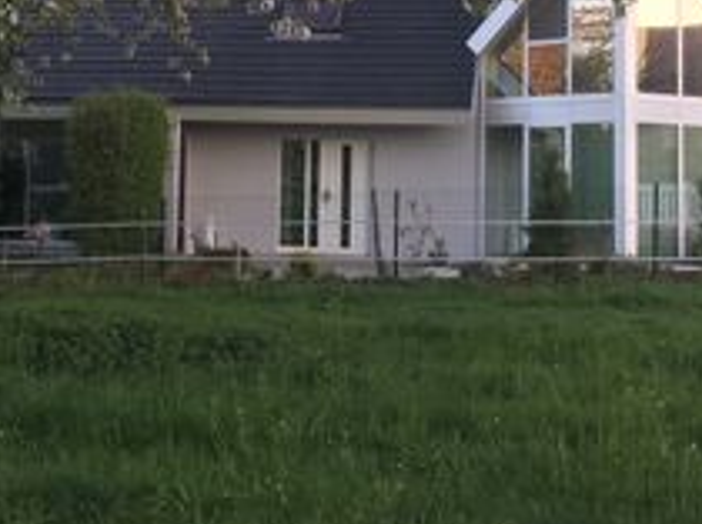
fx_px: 1681
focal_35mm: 83
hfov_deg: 23.6
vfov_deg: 17.3
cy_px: -7
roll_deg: -1.8
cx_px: 304
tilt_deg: +7.6
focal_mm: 4.15
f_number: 2.2
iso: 40
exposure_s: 1/100
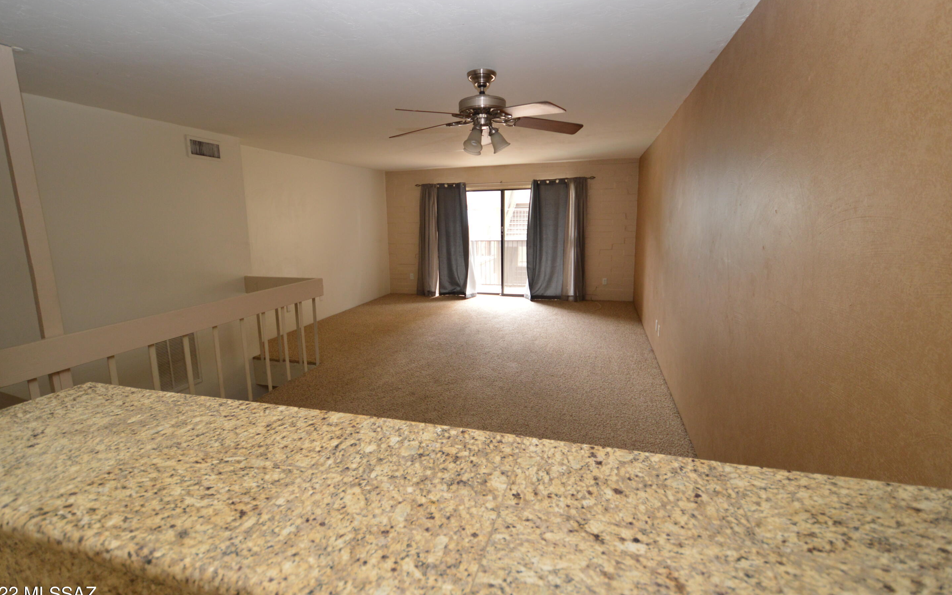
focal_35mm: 16
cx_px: 460
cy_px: 293
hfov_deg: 97.8
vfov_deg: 71.2
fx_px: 415
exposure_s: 1/60
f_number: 3.5
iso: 560
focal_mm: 10
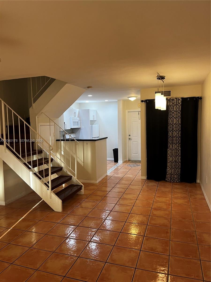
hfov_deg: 53.1
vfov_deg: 67.3
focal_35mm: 26
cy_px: 141
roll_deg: +2.0
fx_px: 211
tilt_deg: -4.2
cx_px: 106
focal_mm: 5.1
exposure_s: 1/60
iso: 100
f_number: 1.6
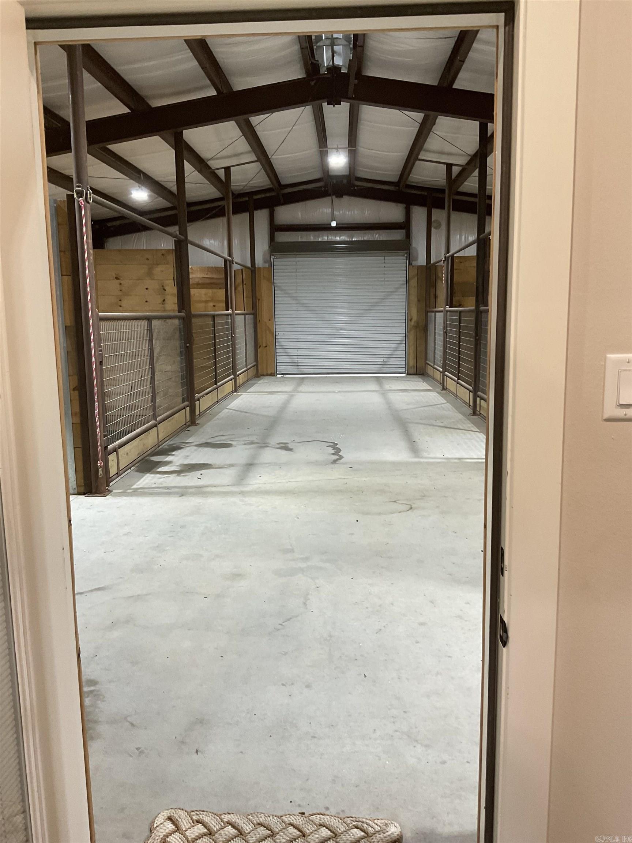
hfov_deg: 48.2
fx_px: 706
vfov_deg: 61.7
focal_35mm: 29
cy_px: 422
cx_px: 316
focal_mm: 3
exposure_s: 1/60
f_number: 1.8
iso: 100
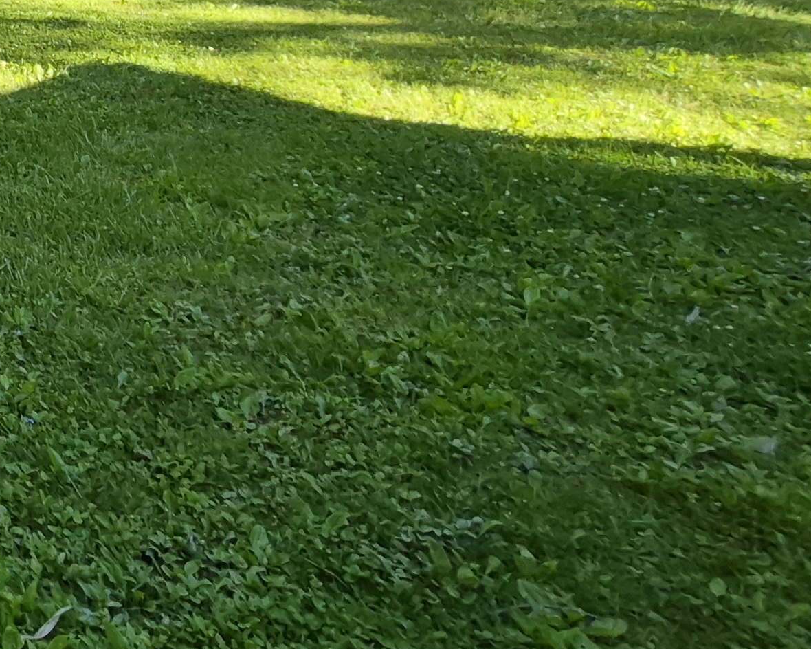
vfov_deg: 31.3
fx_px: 1032
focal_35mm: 43
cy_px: -53
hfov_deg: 26.6
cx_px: -472
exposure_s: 1/253
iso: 40
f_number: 2.2
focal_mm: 1.74
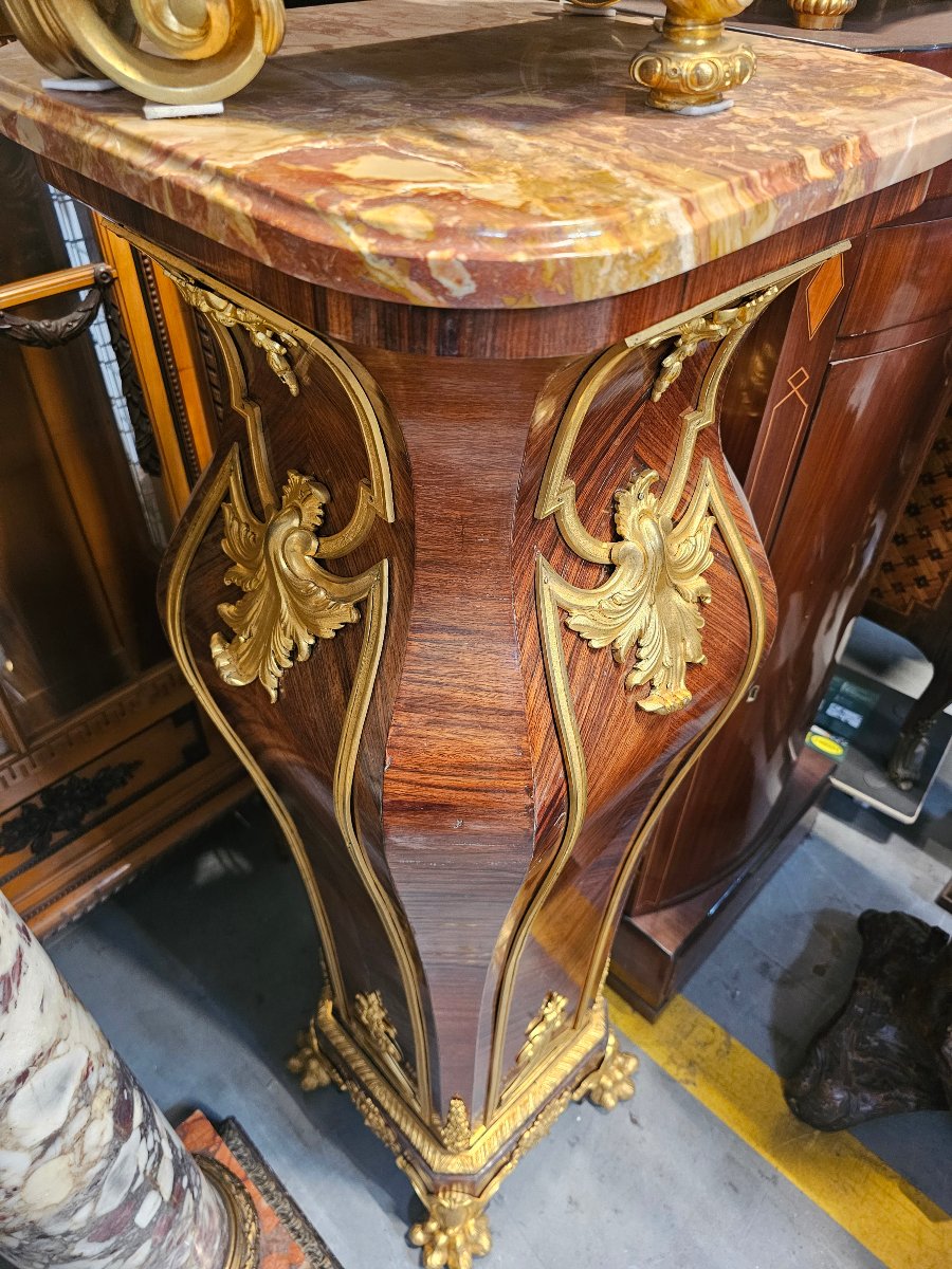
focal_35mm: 23
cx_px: 476
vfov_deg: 73.9
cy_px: 634
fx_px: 843
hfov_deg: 58.9
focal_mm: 6.3
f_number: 1.7
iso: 640
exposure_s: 1/50
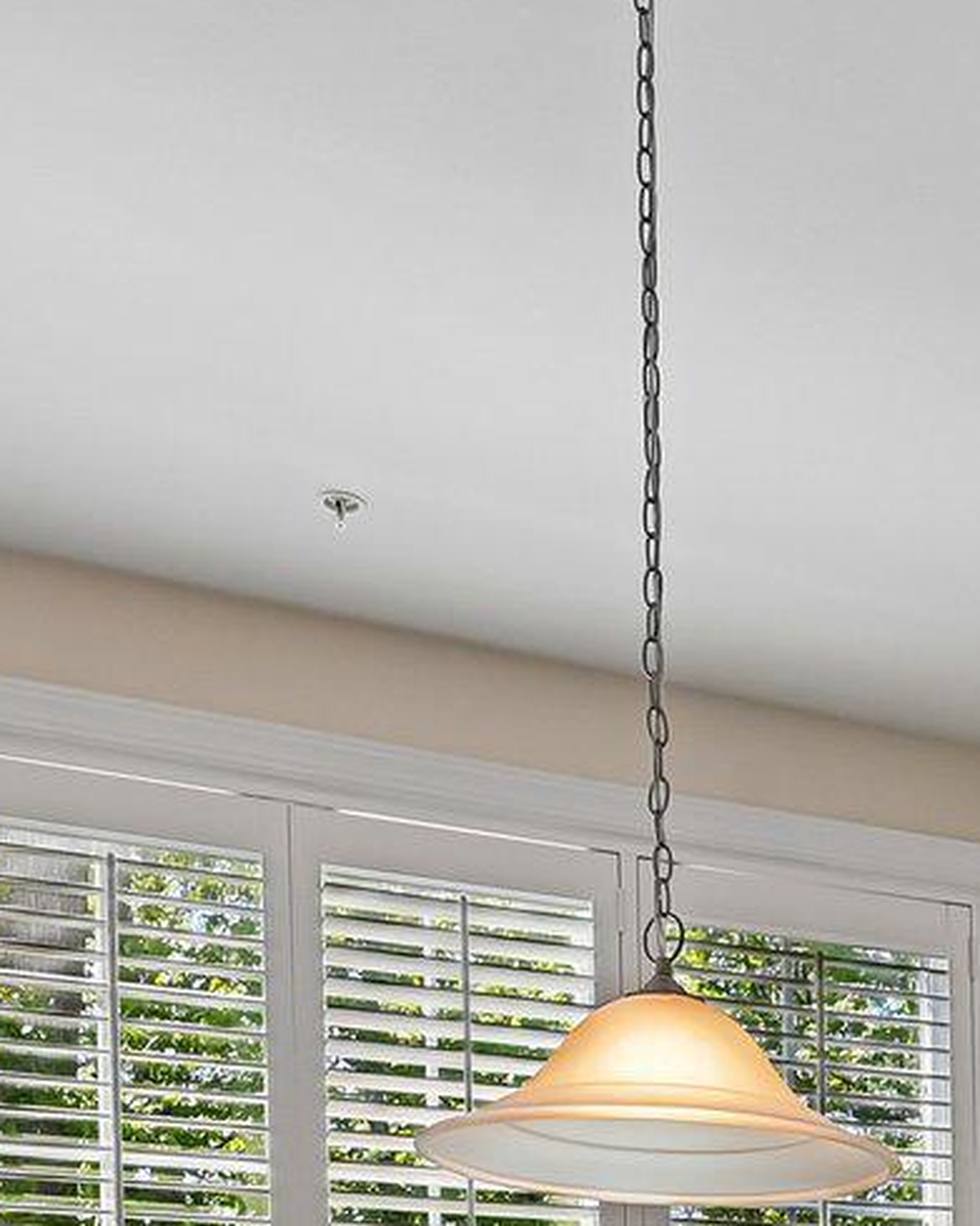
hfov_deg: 25.7
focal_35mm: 55
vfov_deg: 29.4
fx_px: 1995
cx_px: 1055
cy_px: 1473
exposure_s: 1/15
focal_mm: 14
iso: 180
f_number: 8
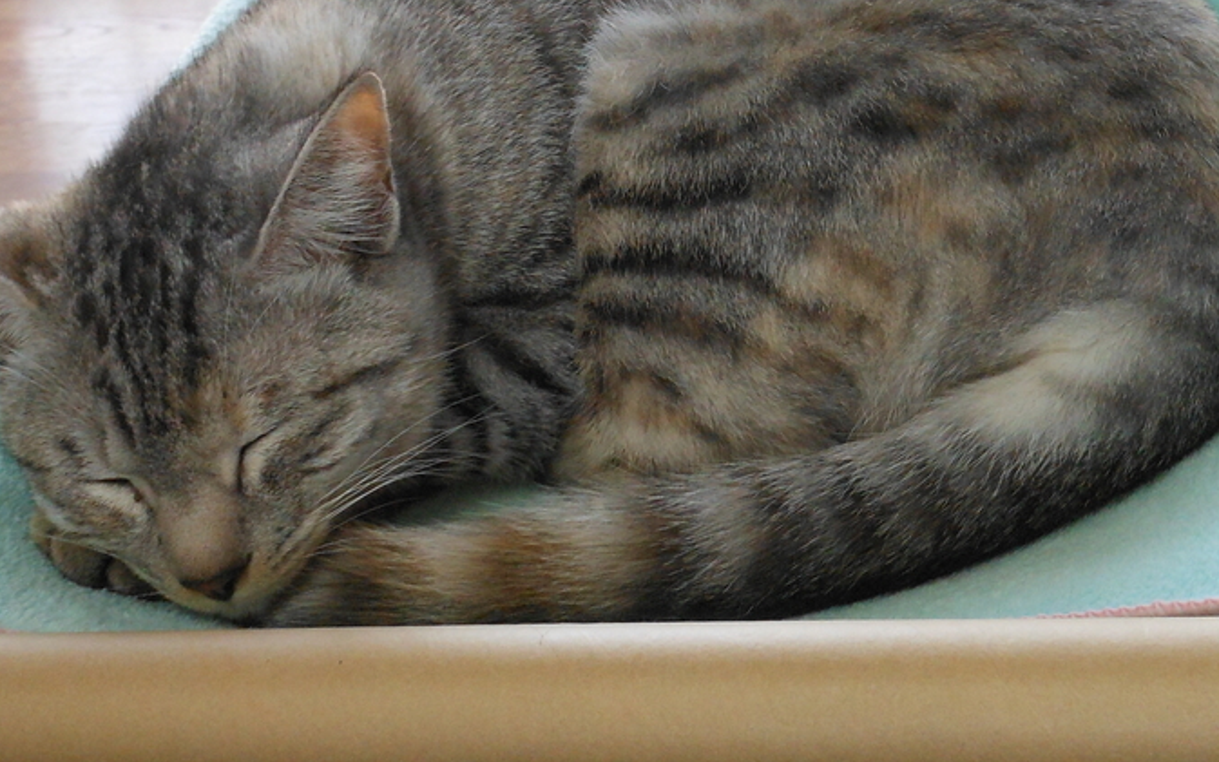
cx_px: 701
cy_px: 107
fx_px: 2825
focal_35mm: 85
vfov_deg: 15.2
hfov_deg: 24.3
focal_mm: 8.1
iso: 250
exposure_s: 1/30
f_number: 4.6
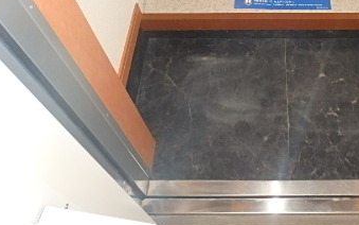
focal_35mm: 42
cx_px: 261
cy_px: -25
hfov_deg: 45.8
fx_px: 411
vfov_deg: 27.8
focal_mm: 3.7
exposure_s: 1/30
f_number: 3.5
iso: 400
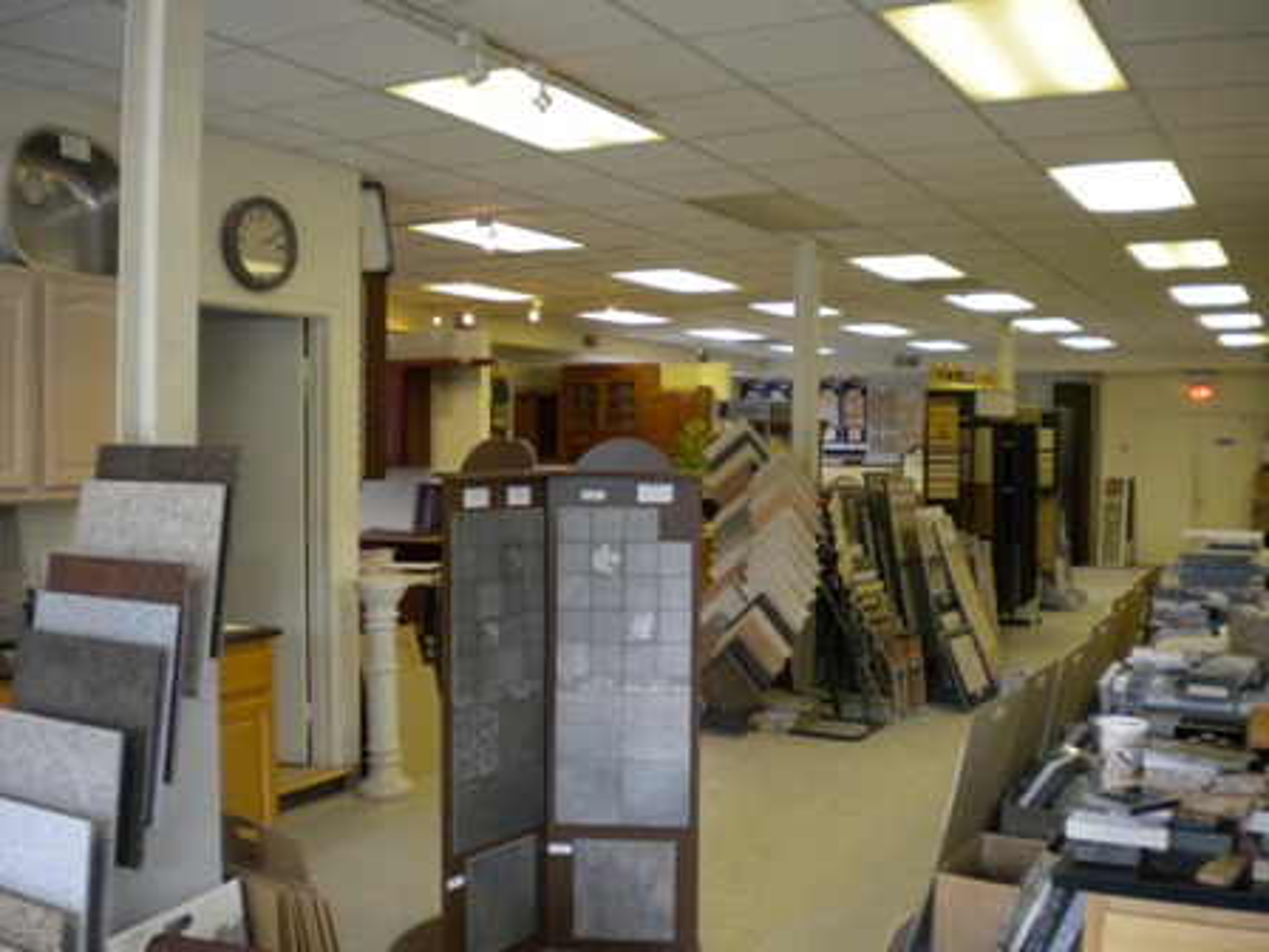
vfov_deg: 40.7
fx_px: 1283
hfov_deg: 52.6
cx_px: 634
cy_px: 476
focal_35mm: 35
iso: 341
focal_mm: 6.3
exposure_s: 1/64.4
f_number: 3.1
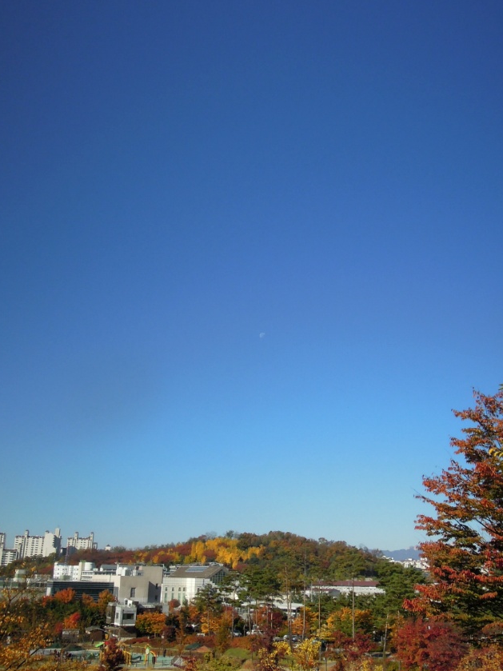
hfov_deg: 41.6
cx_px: 296
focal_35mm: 34
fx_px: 659
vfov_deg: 53.8
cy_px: 379
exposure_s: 1/1250
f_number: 5
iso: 160
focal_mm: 5
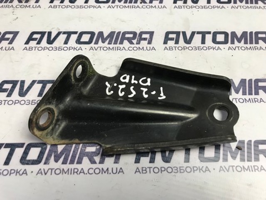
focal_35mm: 28
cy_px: 100
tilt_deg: -63.6
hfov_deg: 63.4
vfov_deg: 49.7
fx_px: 215
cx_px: 133
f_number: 1.8
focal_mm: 3.99
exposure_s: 1/33
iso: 40
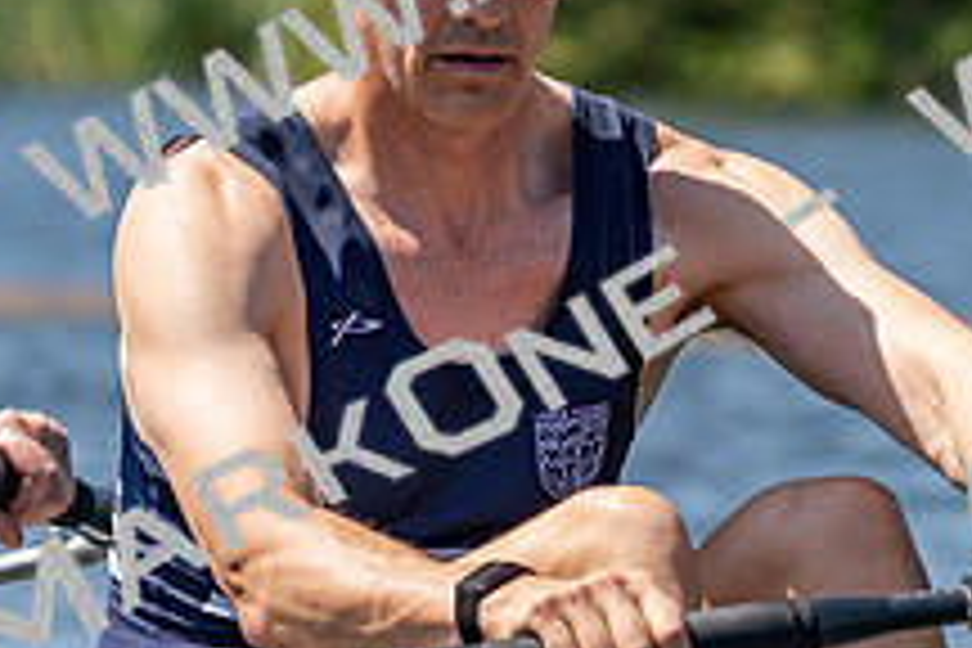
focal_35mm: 652
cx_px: 580
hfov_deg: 3.2
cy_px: 232
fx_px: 17603
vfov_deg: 2.1
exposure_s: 1/2000
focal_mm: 243
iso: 320
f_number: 5.6
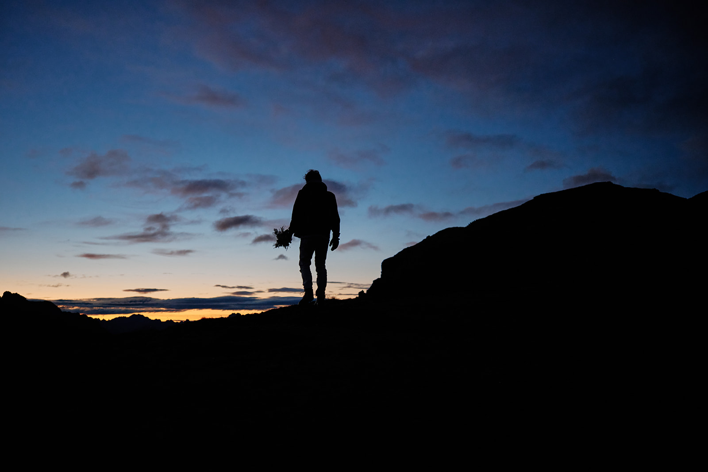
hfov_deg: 54.4
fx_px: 688
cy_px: 236
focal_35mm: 35
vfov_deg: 37.9
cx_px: 354
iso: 640
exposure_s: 1/100
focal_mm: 23
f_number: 1.4
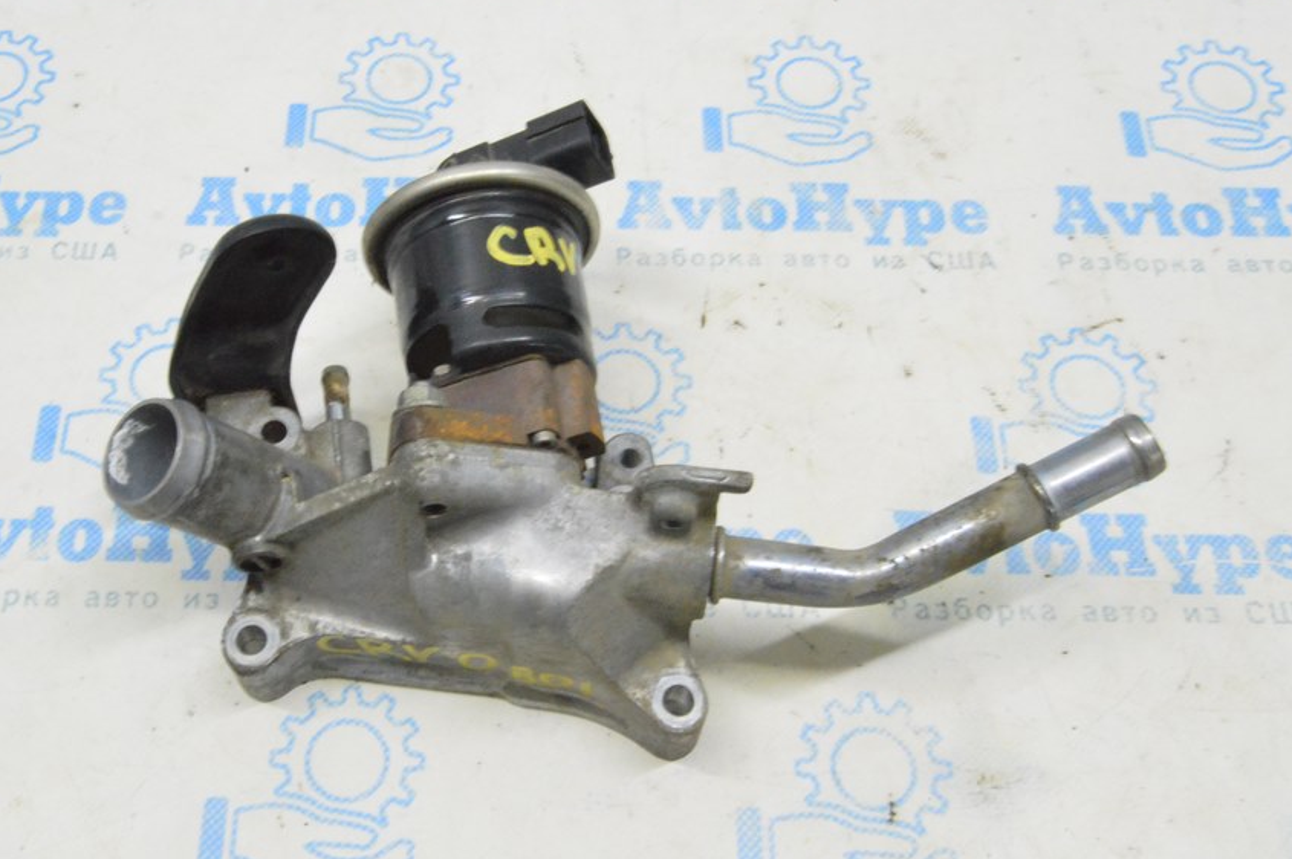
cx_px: 512
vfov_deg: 33.3
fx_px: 1434
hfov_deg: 48.2
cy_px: 404
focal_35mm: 40
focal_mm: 22
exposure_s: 1/15
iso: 6400
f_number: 20
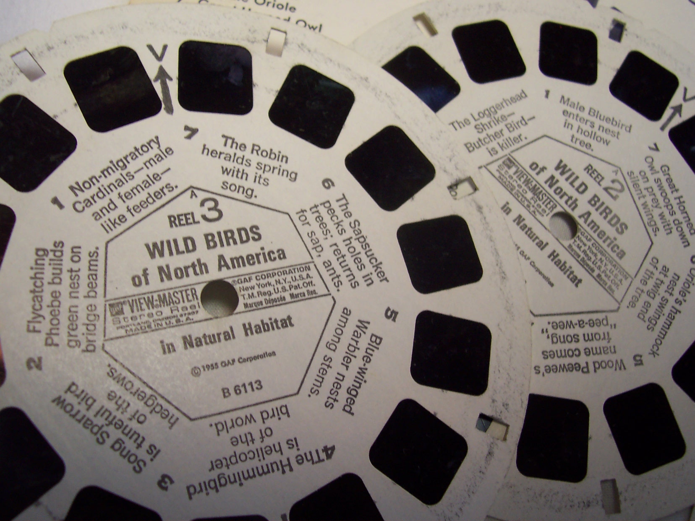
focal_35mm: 37
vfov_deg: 38.7
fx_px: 743
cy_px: 260
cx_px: 348
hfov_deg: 50.1
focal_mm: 5.6
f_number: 2.8
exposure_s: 1/60
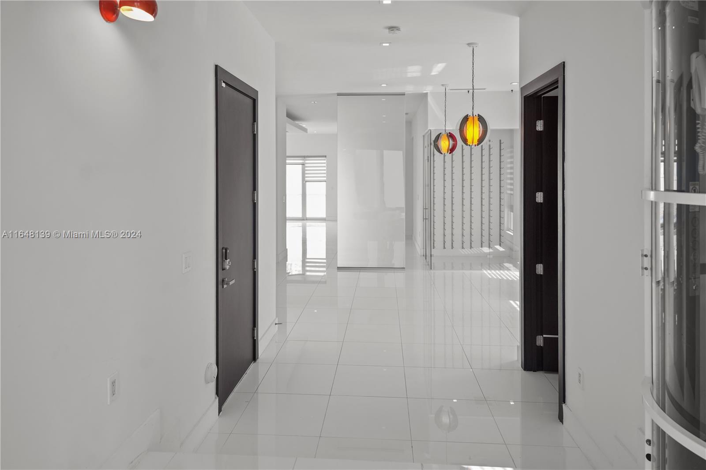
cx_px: 353
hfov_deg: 73.8
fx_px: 471
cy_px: 235
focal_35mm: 24
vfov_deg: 53.1
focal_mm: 24
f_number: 4.5
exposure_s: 1/80
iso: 250
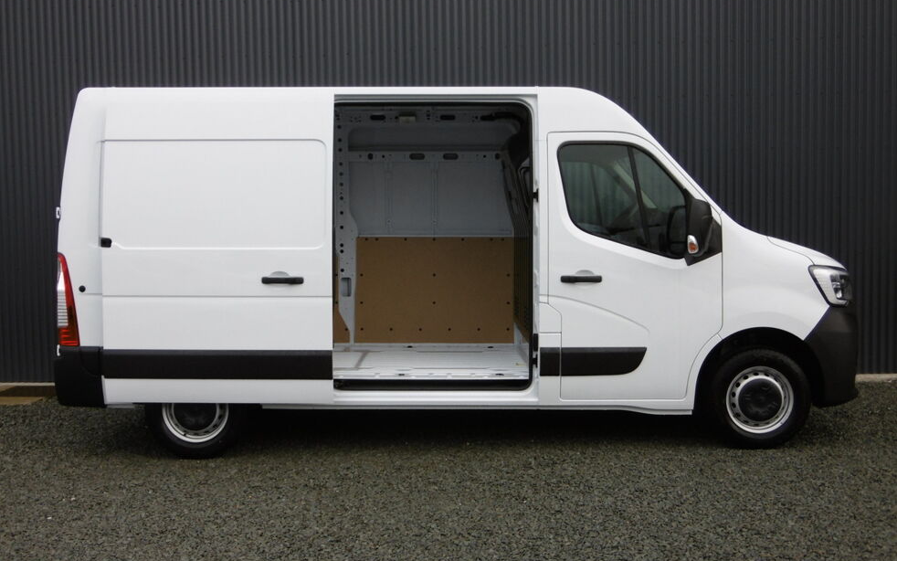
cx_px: 442
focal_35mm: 41
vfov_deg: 31.2
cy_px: 300
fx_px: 1002
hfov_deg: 48.2
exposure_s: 1/100
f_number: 3.7
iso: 100
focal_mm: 6.8
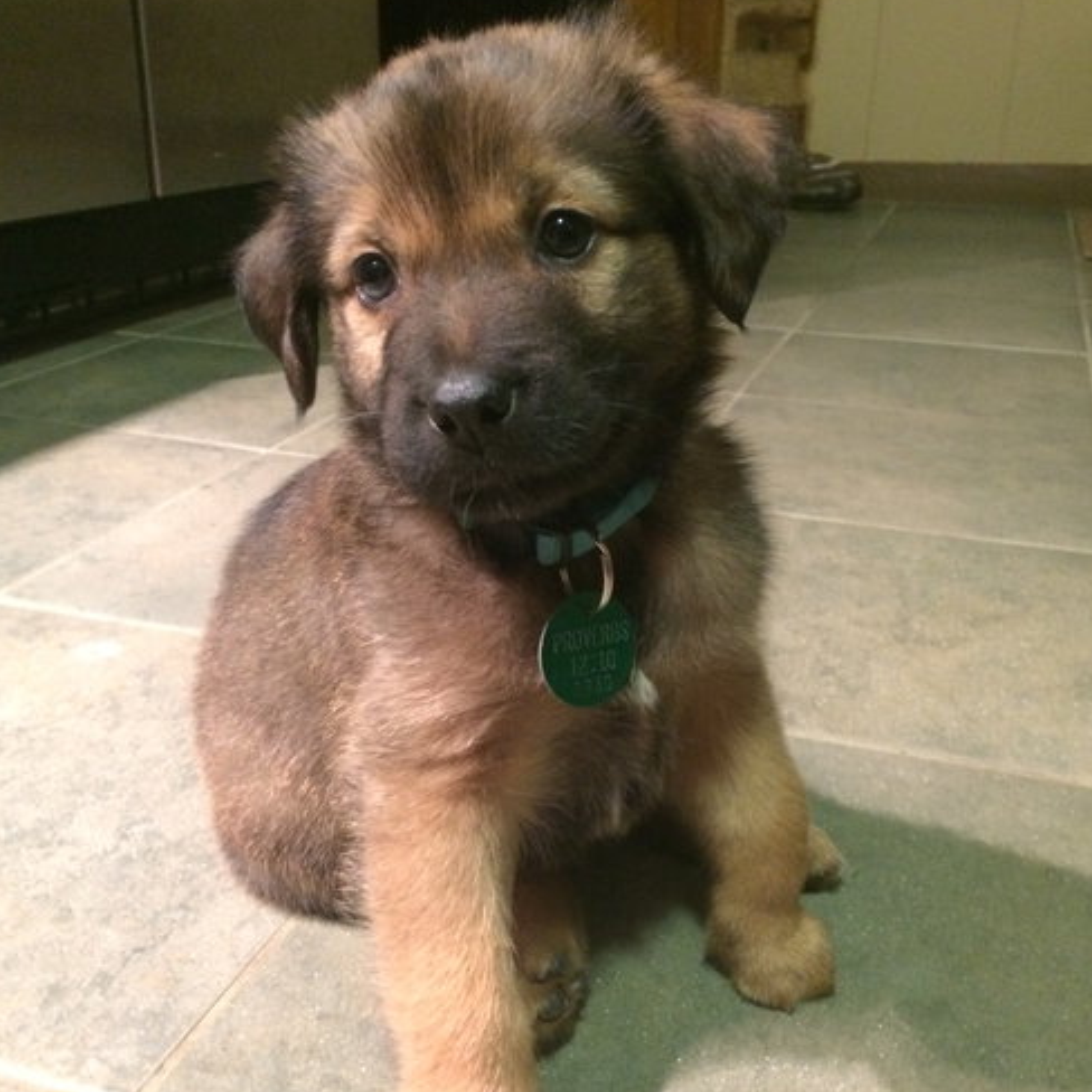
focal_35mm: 35
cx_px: 542
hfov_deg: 47.2
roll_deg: -0.9
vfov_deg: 47.0
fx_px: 1249
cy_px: 643
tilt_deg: -23.9
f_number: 2.2
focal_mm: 4.15
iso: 250
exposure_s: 1/15
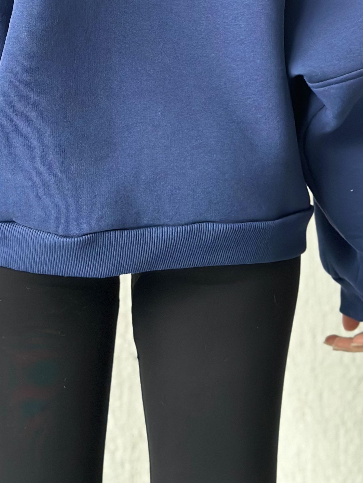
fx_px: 1300
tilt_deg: +2.8
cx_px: 110
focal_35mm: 93
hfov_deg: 15.8
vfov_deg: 20.5
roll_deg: -0.4
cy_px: 16
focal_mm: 6.86
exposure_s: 1/40
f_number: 1.78
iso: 500
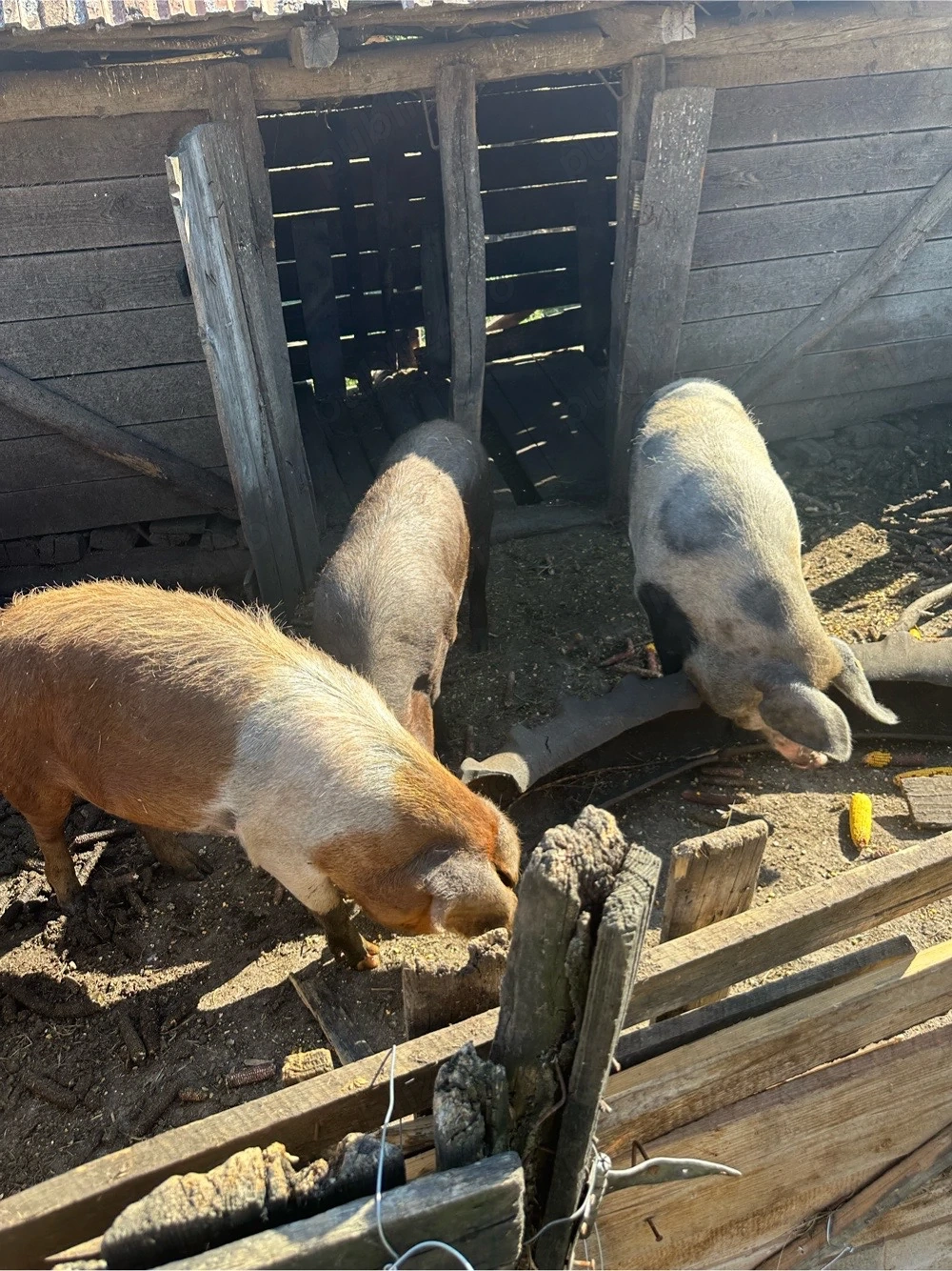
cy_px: 636
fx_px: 880
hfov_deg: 56.8
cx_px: 476
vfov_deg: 71.6
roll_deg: +2.6
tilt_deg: -31.1
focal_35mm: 24
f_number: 1.78
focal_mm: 6.86
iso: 80
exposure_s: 1/694
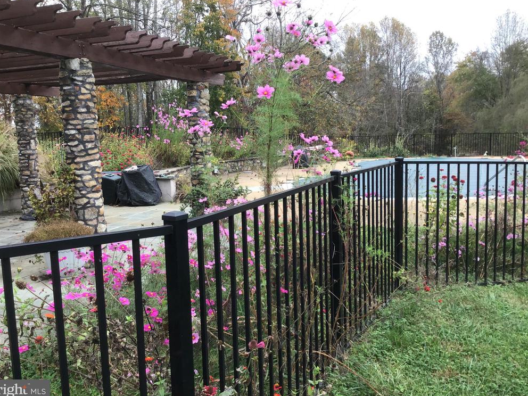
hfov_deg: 56.8
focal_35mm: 32
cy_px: 197
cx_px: 256
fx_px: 488
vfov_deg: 44.2
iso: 32
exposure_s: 1/120
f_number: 2.4
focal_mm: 3.3
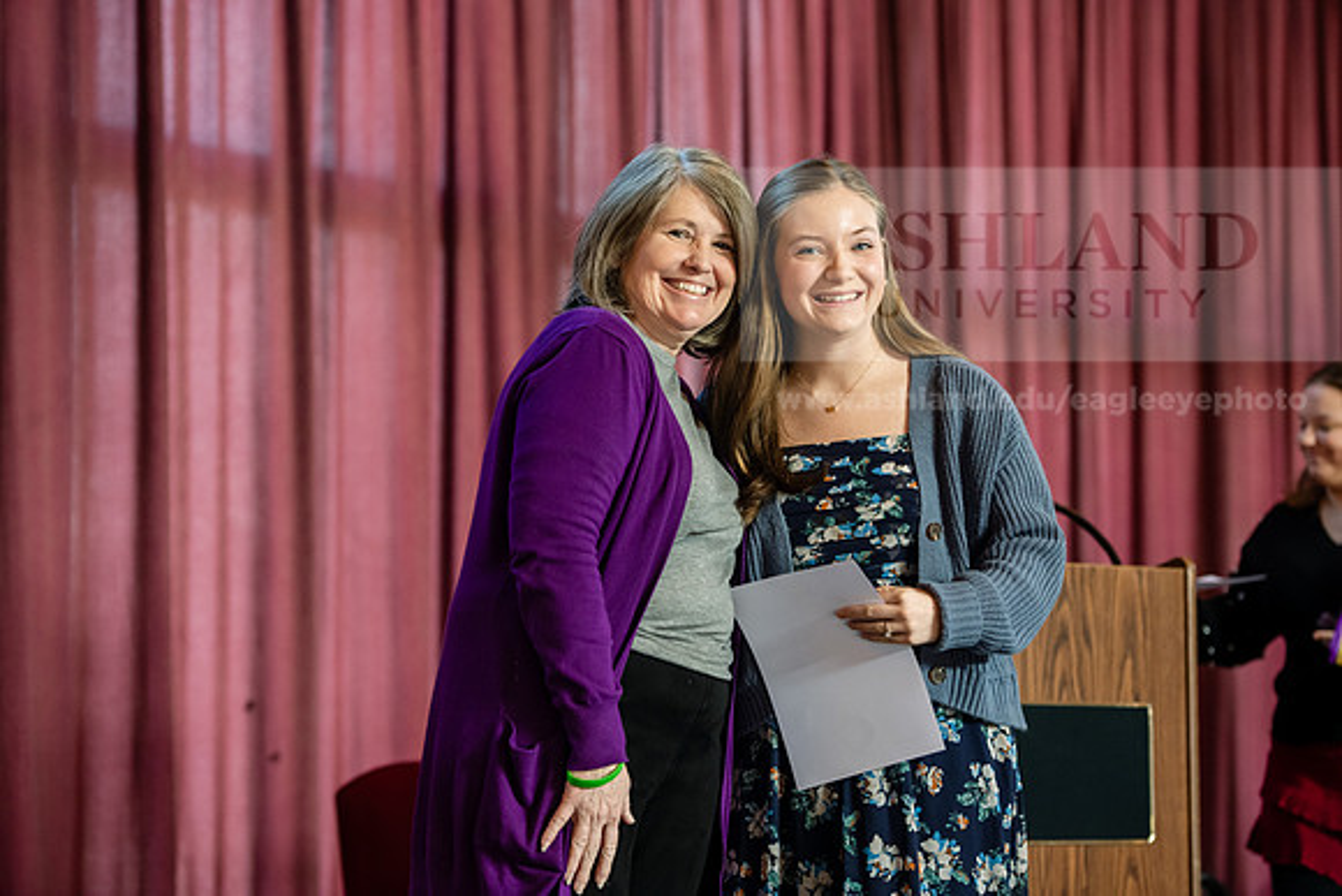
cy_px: 448
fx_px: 3654
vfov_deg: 14.0
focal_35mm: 98
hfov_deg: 20.8
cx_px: 671
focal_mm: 98
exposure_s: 1/200
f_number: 3.5
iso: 1250
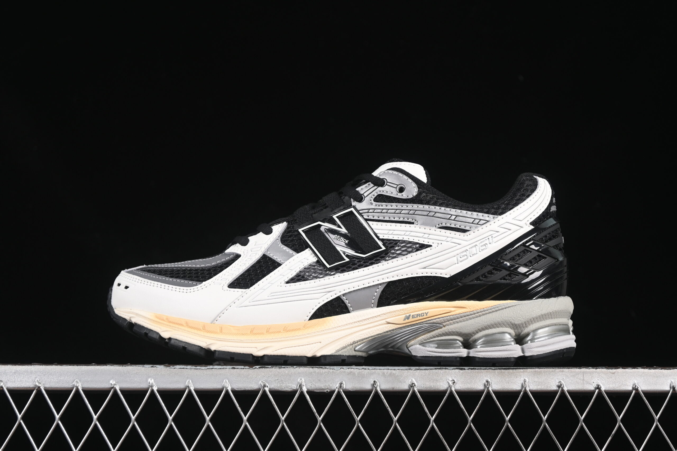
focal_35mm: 75
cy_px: 226
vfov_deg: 18.2
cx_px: 338
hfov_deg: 27.0
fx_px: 1410
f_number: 6.3
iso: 160
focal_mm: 50
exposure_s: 1/60
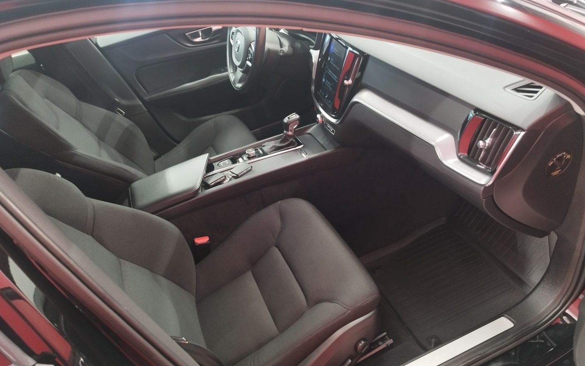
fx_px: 430
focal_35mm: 27
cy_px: 195
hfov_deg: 68.4
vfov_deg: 46.0
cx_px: 292
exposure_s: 1/20
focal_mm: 5.95
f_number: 1.89
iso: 550
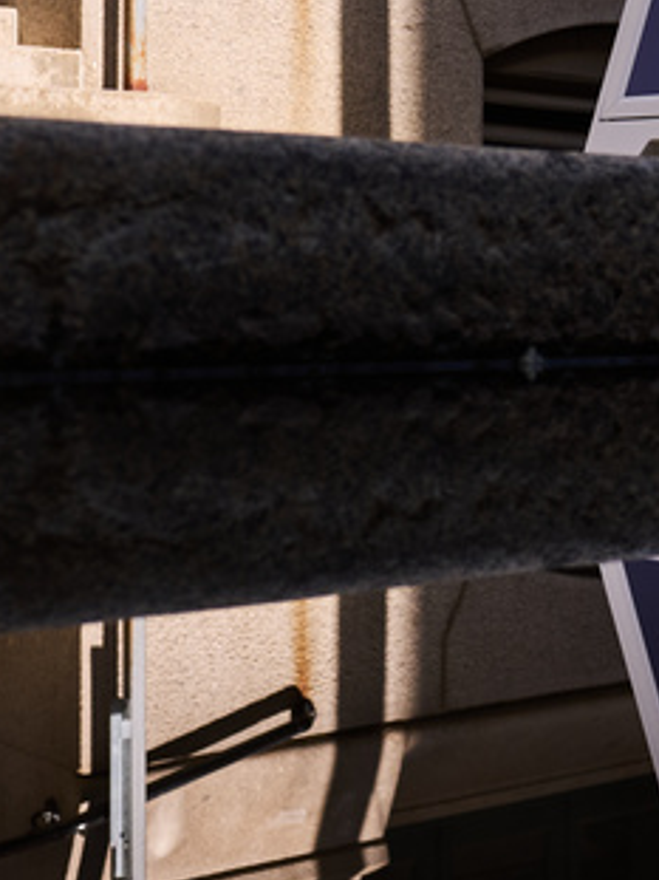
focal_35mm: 76
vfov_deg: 25.6
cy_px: 306
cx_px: 393
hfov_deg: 19.4
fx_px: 1930
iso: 250
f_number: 2.8
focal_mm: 24
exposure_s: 1/2500
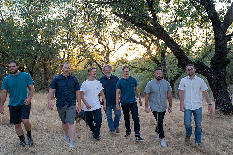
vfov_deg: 36.9
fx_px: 233
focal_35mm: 36
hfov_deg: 53.1
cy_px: 78
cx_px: 116
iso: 250
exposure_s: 1/100
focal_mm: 36
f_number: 2.8
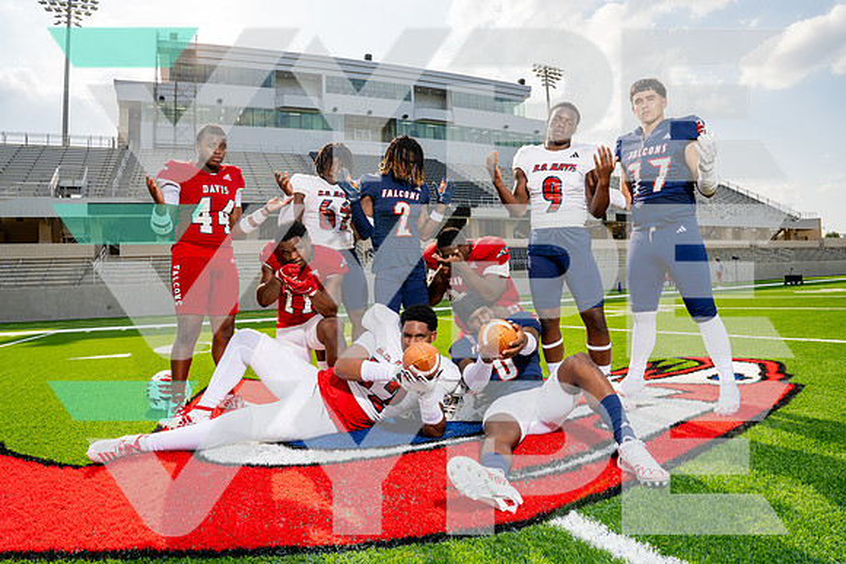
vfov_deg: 58.2
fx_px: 507
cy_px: 282
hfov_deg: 79.7
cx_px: 423
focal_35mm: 22
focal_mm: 20
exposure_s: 1/250
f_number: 8
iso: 100
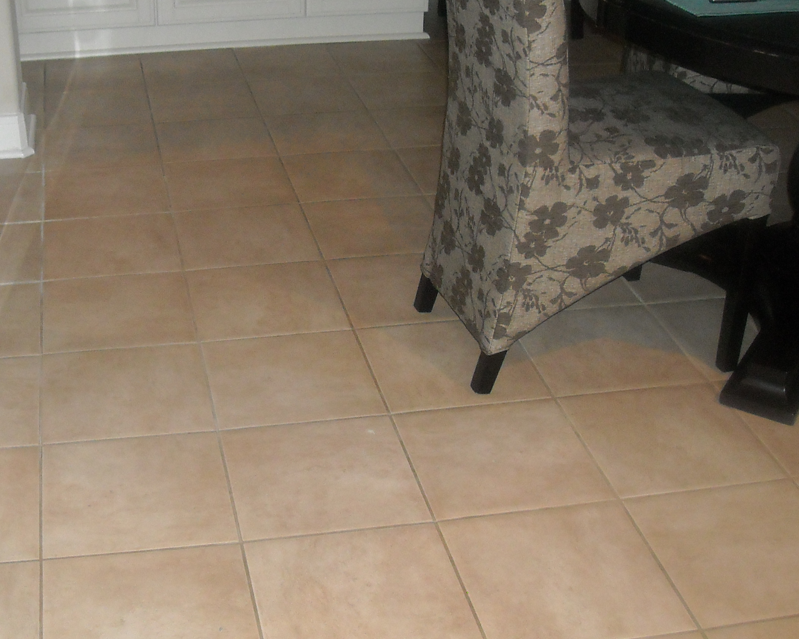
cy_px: 279
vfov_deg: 28.6
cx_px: 224
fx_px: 1253
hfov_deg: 34.8
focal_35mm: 53
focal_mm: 5.7
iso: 400
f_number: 2.8
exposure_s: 1/60
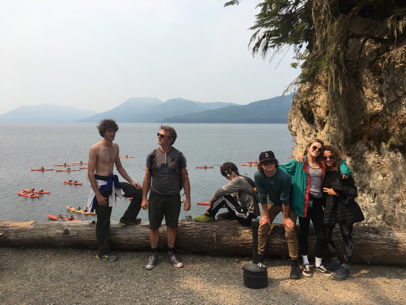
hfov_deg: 61.7
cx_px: 203
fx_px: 340
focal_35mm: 29
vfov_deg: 48.2
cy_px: 152
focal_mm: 4.15
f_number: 2.2
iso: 25
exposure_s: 1/1570
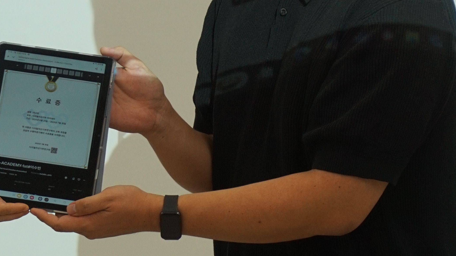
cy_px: 80
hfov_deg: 9.5
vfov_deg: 5.4
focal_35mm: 225
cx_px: 31
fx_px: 2720
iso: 320
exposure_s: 1/160
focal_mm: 50
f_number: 5.6
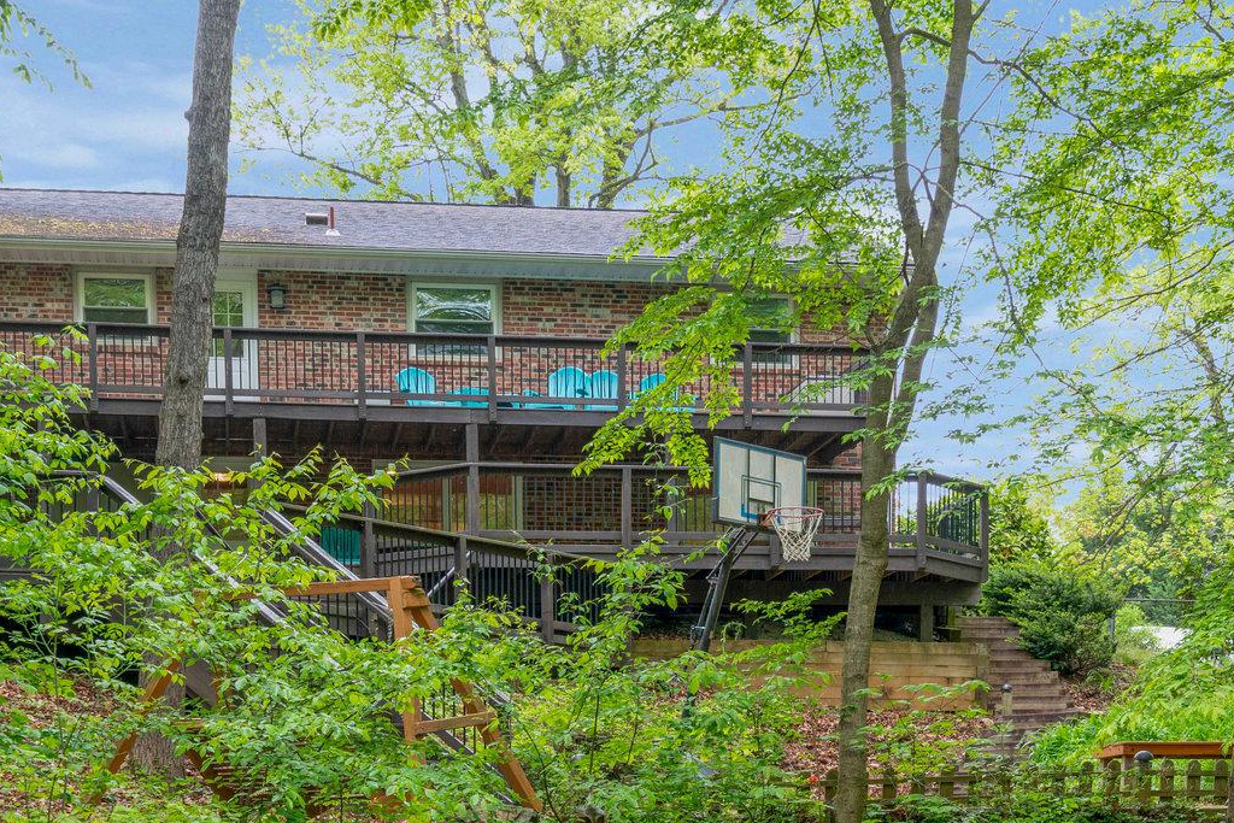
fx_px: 2400
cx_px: 659
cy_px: 515
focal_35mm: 70
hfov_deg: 28.8
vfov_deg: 19.4
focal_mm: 35
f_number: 8
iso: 640
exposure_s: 1/30
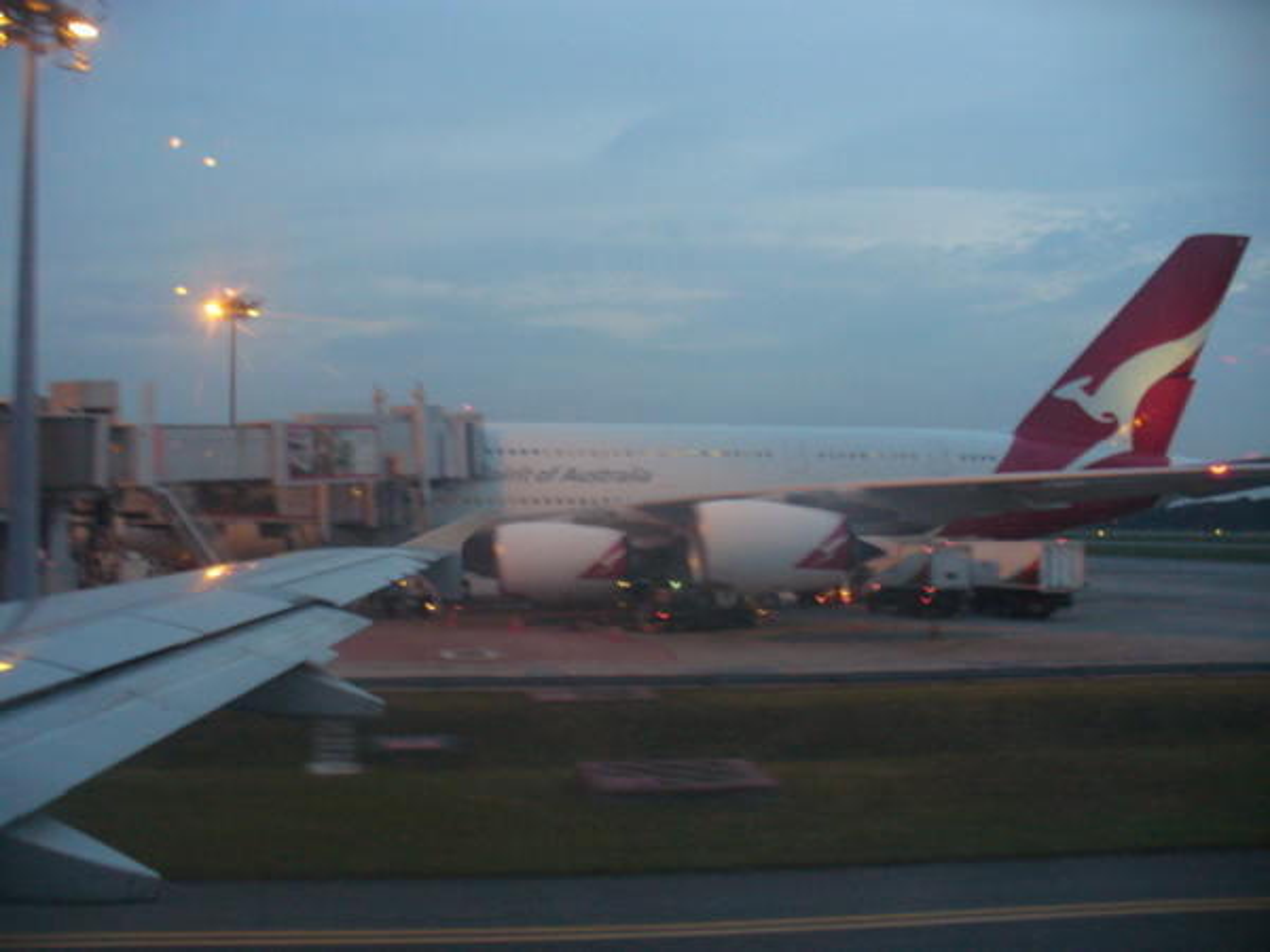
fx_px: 1357
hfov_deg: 50.1
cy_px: 476
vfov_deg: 38.7
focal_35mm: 37
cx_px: 635
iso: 200
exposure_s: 1/15
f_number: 2.8
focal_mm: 6.1
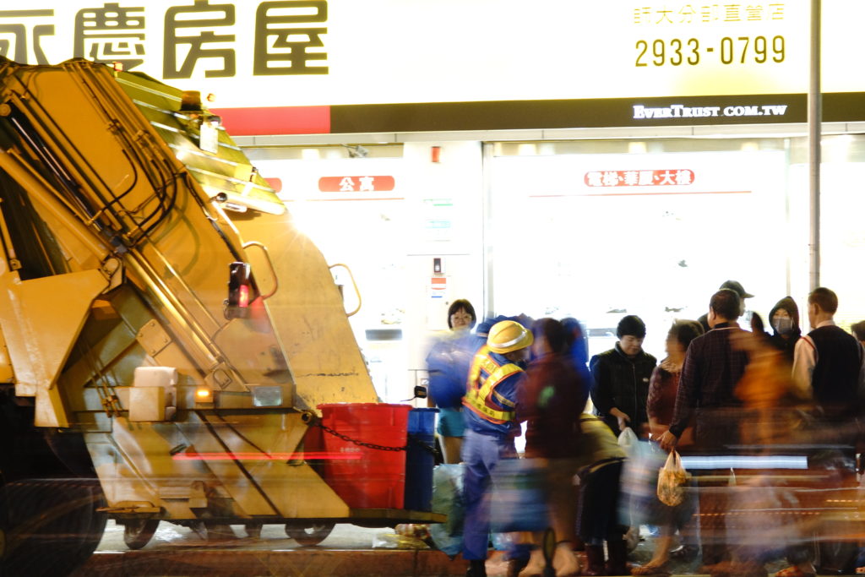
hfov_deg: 9.1
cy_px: 288
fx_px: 5407
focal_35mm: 225
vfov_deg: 6.1
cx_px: 432
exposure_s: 1/6
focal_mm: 150
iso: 800
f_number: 5
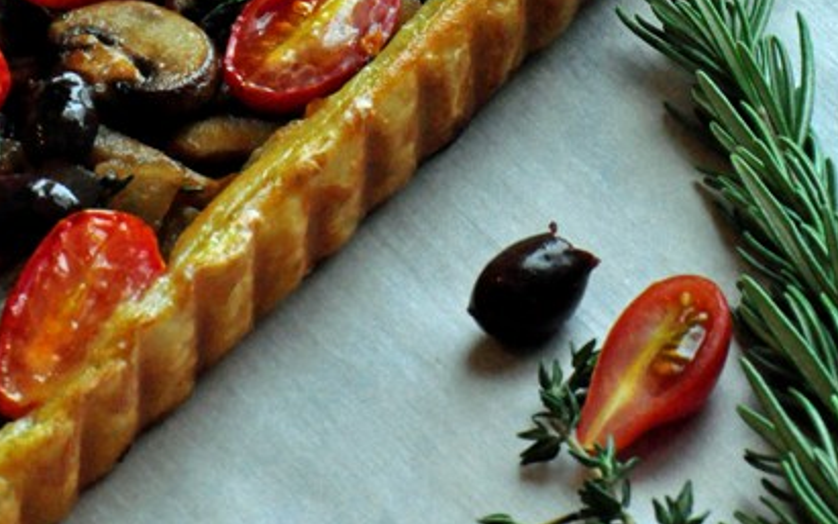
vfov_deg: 4.2
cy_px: -59
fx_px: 7126
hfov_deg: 6.7
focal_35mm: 312
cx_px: 490
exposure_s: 1/30
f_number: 20
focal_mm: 105
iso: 2800
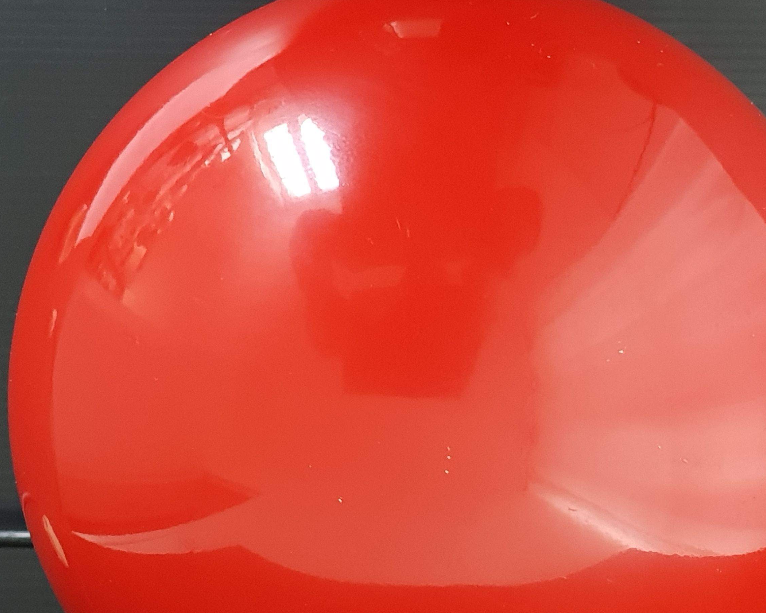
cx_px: 428
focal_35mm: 45
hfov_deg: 41.1
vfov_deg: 33.0
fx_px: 1020
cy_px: 427
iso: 250
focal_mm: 4.3
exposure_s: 1/38
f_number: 1.5
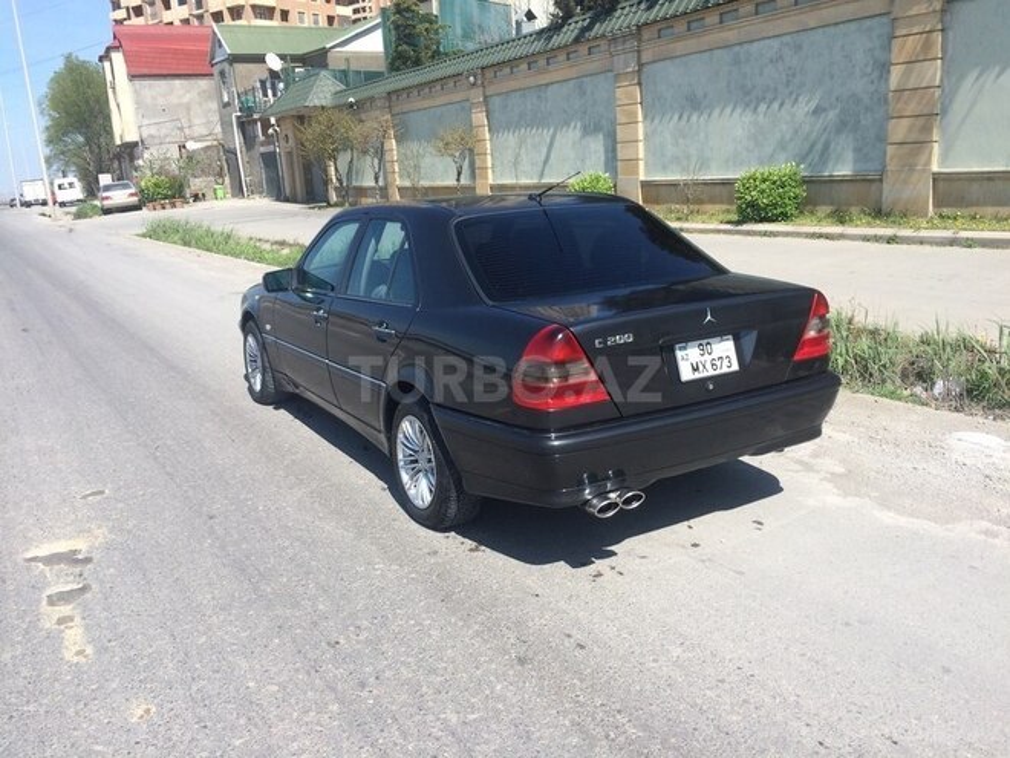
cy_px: 379
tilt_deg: -14.1
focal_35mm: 29
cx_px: 505
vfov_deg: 48.2
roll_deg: +4.7
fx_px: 846
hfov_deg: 61.7
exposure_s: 1/1866
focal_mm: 4.15
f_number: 2.2
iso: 32
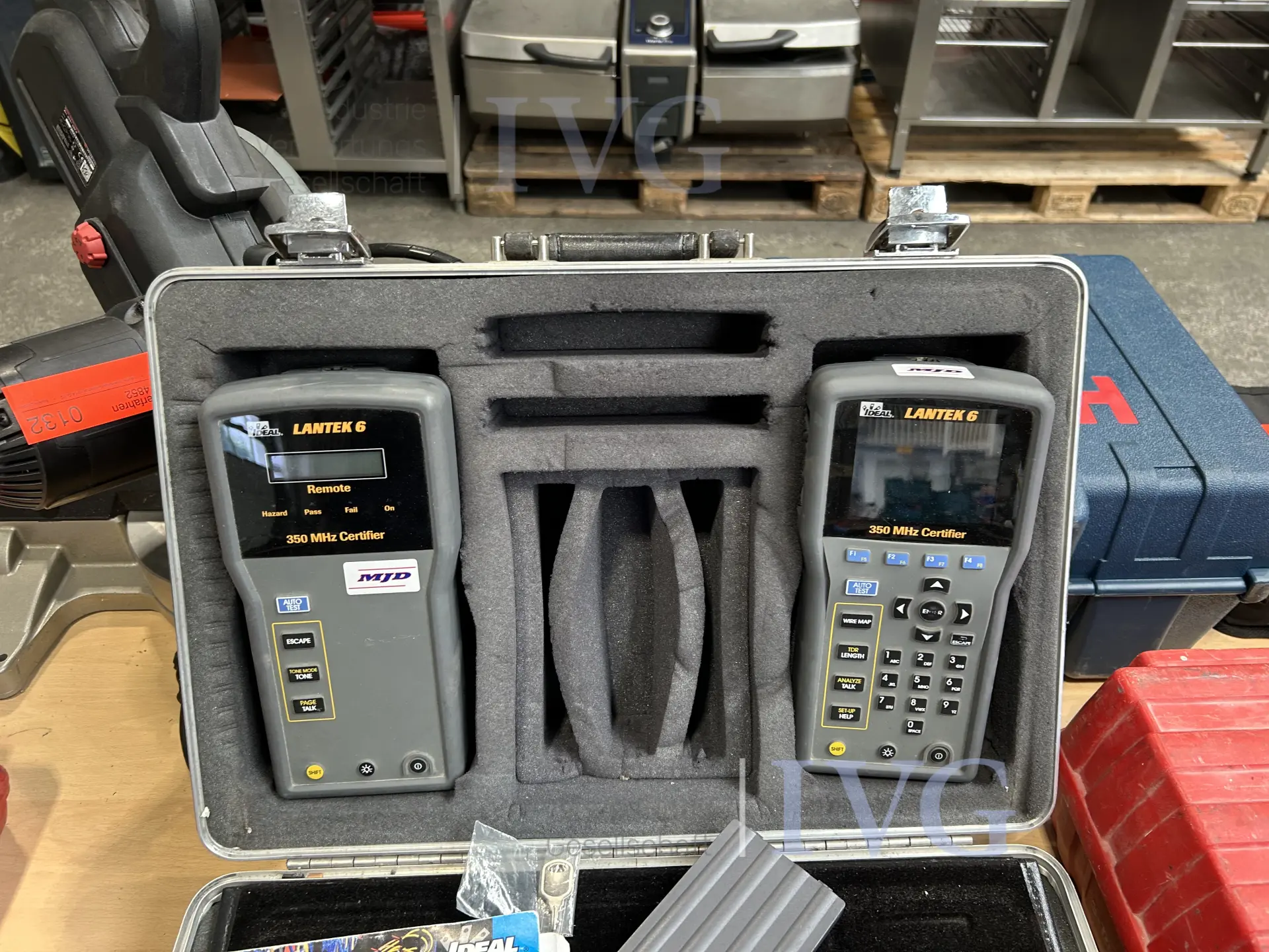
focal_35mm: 26
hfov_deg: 67.3
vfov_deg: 53.1
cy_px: 476
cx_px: 634
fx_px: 953
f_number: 1.5
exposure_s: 1/50
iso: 100
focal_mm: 5.7
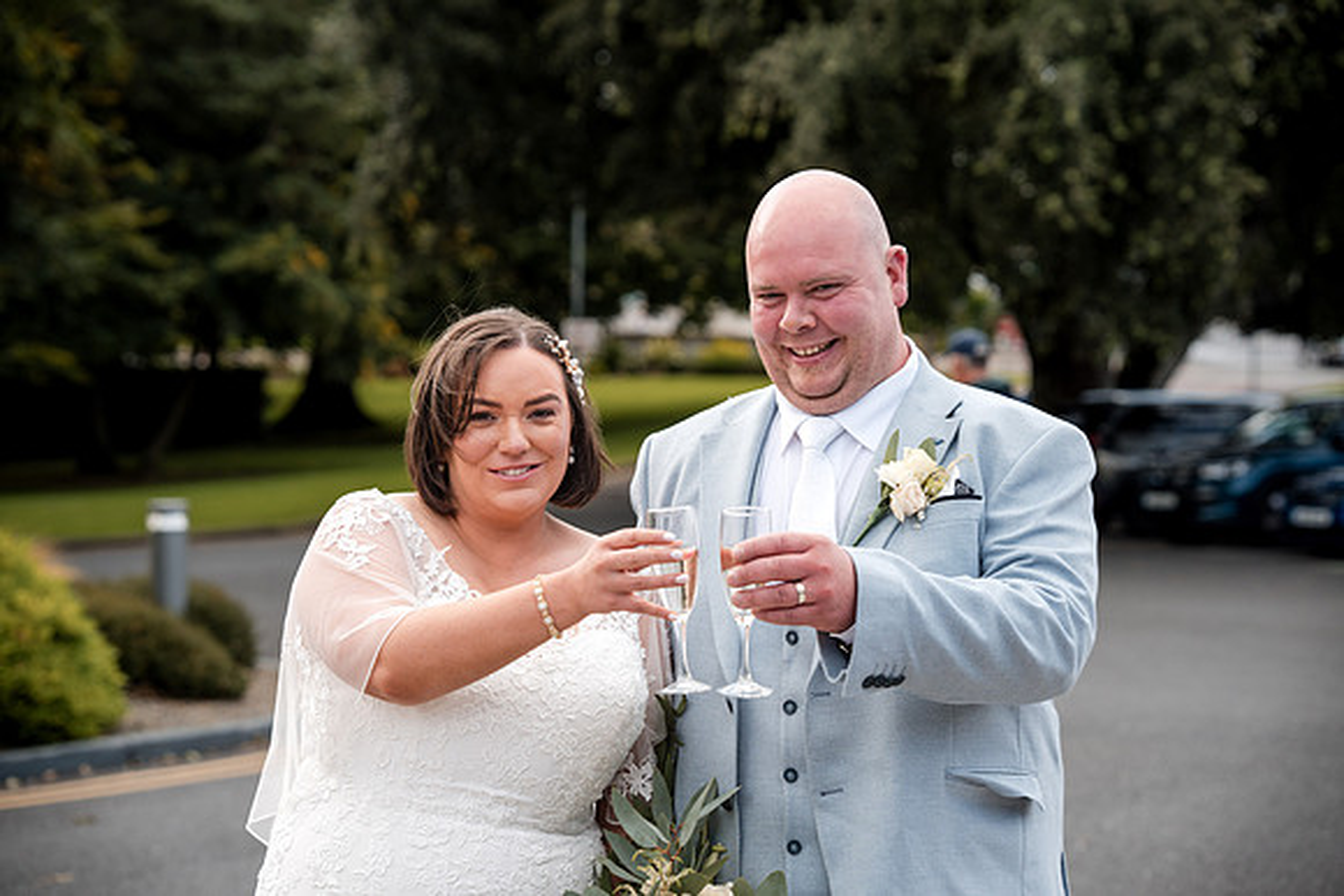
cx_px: 672
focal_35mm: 85
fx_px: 3174
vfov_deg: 16.1
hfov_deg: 23.9
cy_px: 448
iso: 500
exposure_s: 1/1000
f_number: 4
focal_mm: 85
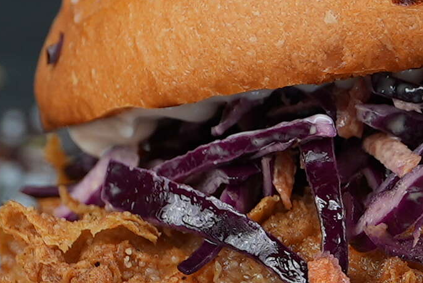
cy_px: 192
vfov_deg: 4.6
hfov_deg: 6.7
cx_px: 587
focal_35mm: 302
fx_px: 3551
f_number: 4
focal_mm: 50
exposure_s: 1/160
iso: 400
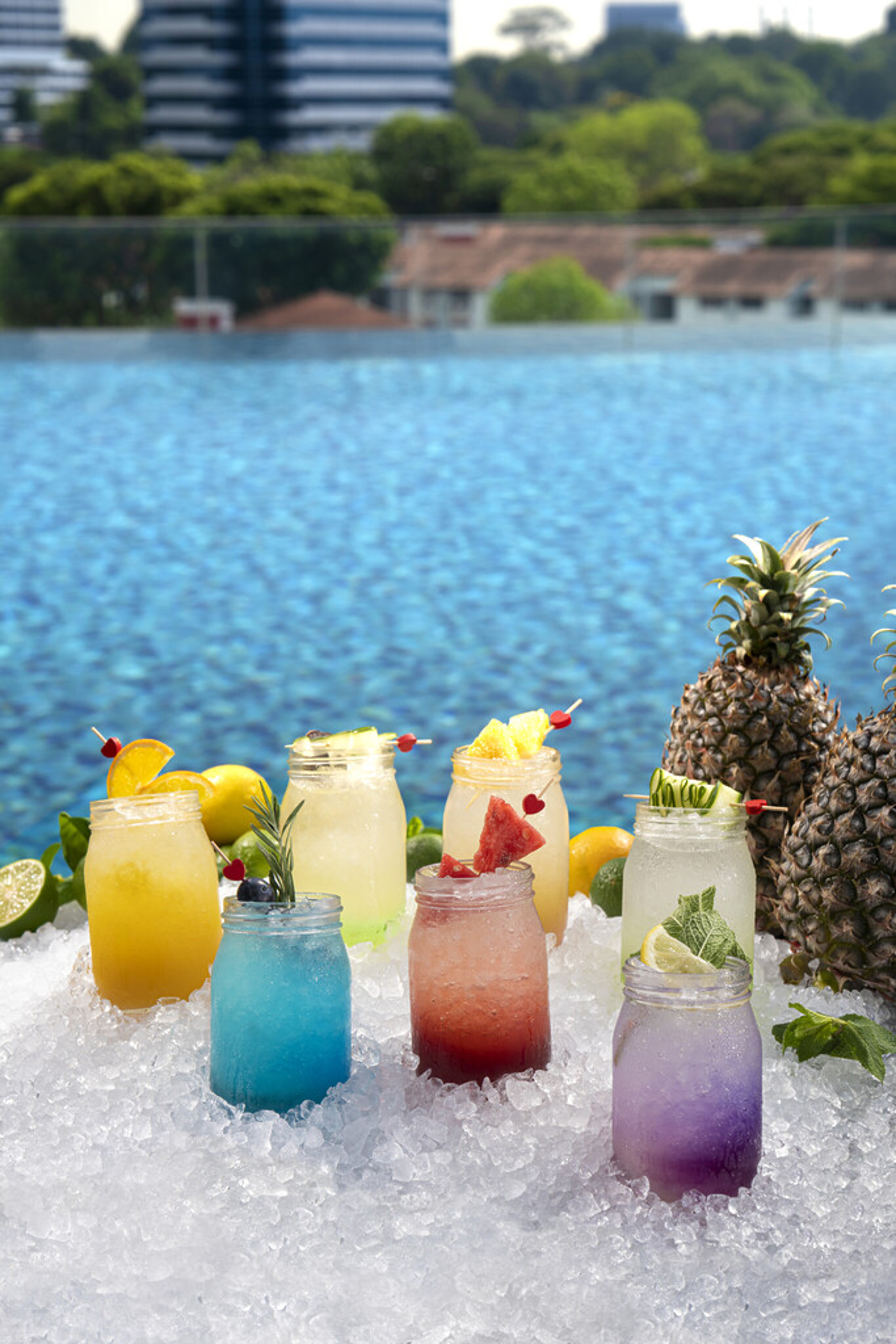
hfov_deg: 20.3
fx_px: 2500
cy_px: 672
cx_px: 448
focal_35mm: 67
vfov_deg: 30.1
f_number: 8
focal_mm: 67
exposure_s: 1/500
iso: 200
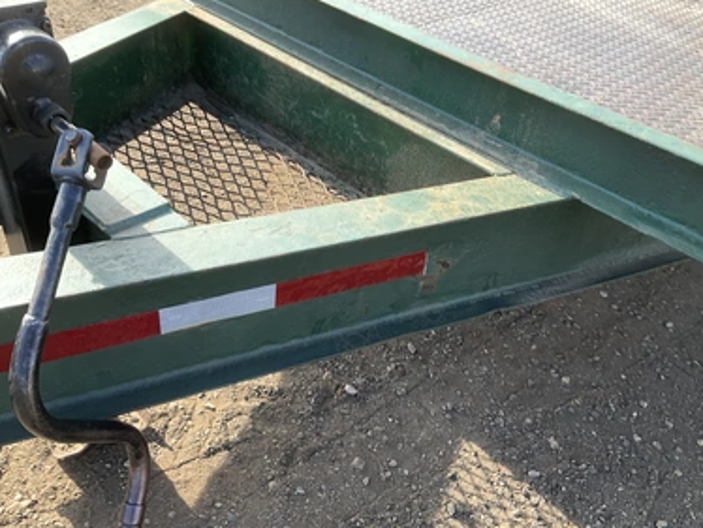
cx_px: 348
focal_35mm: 31
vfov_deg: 45.5
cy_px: 252
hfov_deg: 58.3
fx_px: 630
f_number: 1.8
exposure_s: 1/251
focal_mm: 3
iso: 25
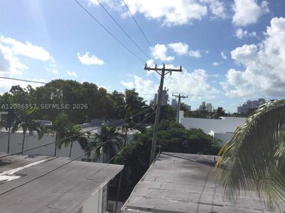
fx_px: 239
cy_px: 106
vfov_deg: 48.2
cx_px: 142
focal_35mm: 29
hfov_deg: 61.7
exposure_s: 1/2475
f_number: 2.2
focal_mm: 4.15
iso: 32
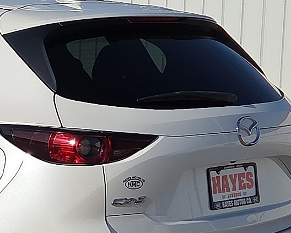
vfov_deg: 11.6
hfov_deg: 14.0
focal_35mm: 133
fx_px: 1146
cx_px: -59
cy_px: 174
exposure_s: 1/10000
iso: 57
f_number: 1.8
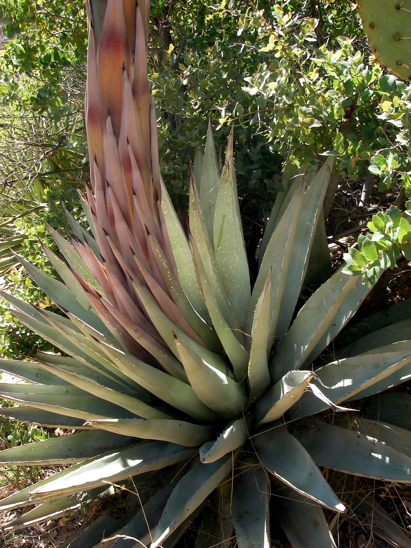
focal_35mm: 38
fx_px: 602
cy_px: 274
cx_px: 206
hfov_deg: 37.7
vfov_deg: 49.0
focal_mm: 6.3
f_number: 6.6
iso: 64
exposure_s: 1/50
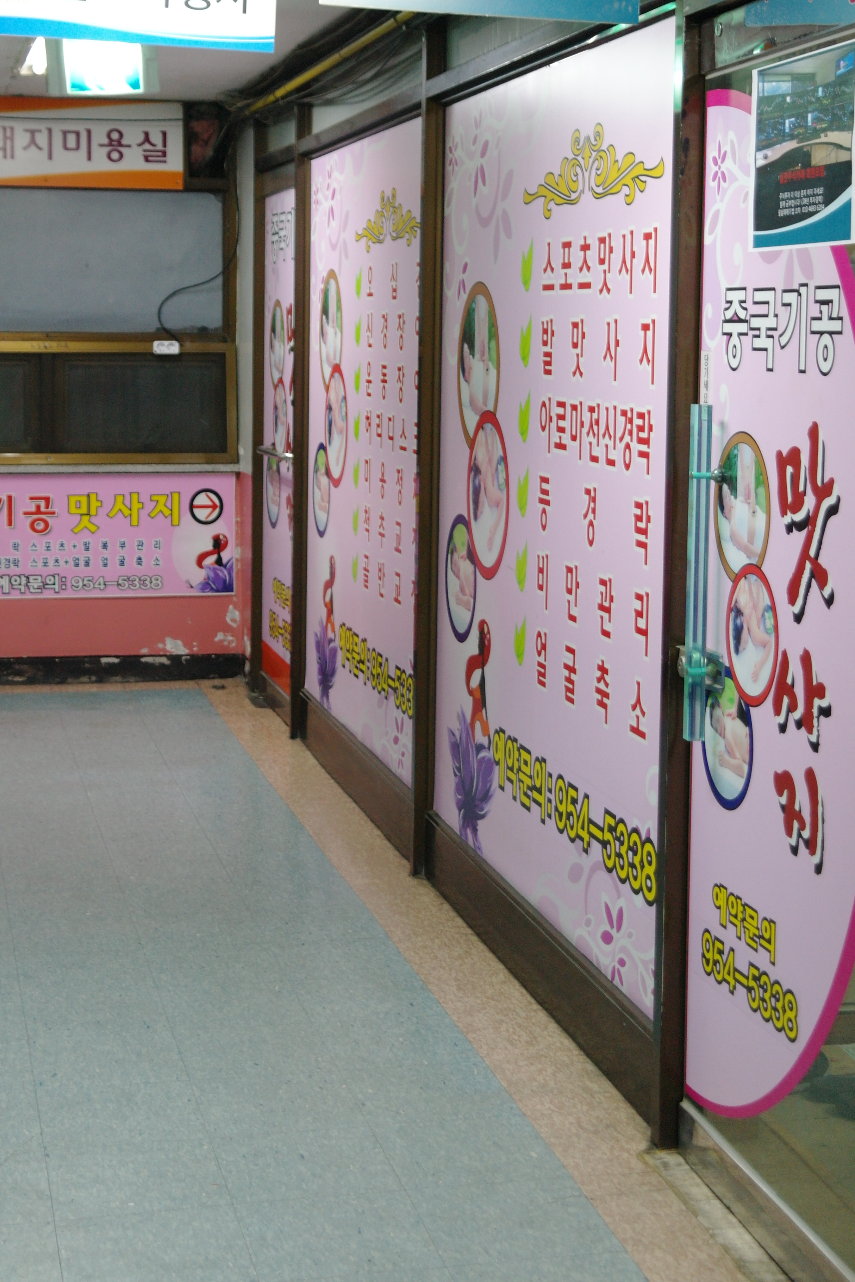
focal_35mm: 63
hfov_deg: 21.6
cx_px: 369
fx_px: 2244
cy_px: 521
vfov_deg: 31.8
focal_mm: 33
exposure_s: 1/20
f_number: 4.5
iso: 400
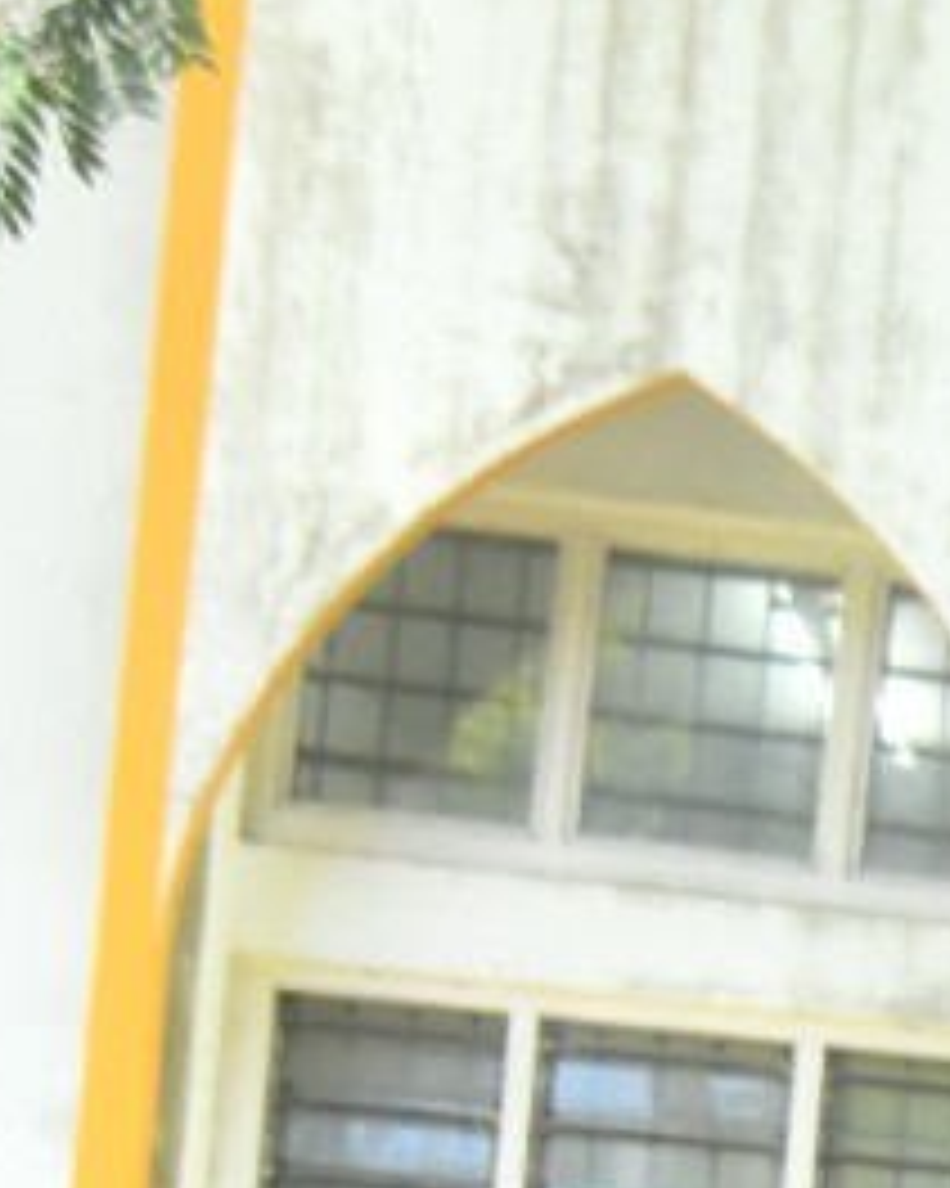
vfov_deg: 10.0
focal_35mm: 182
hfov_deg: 8.0
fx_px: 6400
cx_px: 2130
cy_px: 2200
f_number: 4.5
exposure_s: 1/250
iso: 1000
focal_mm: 32
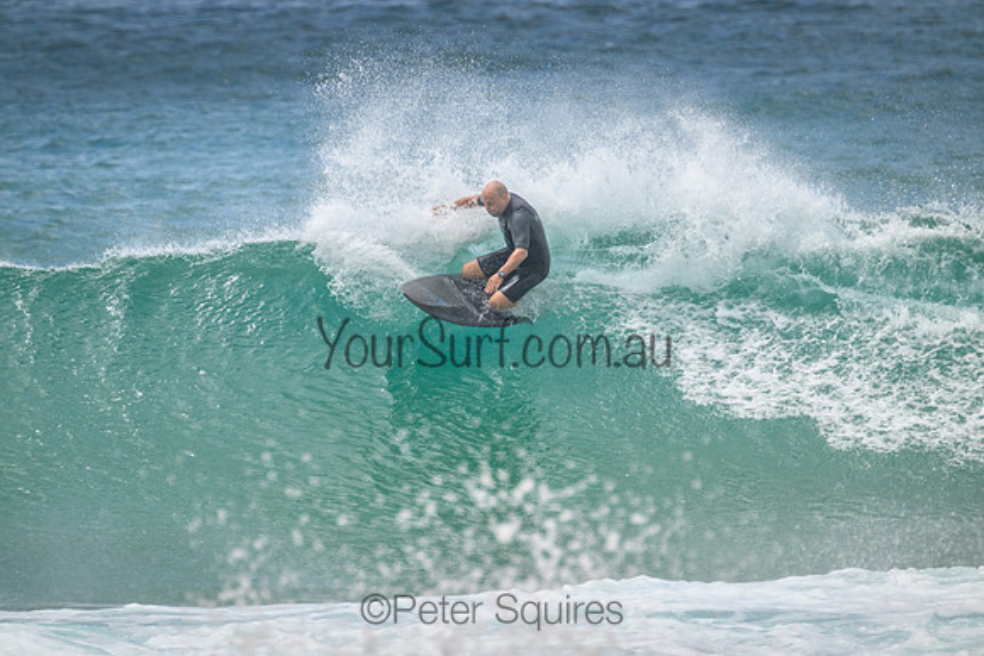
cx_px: 492
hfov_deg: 2.6
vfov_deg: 1.7
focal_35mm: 800
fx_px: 21871
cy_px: 328
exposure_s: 1/3200
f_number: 11
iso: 1600
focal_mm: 800
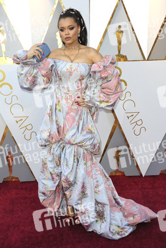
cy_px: 124
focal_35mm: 56
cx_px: 83
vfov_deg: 35.6
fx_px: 387
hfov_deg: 24.2
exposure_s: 1/250
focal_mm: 56
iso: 1000
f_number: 7.1
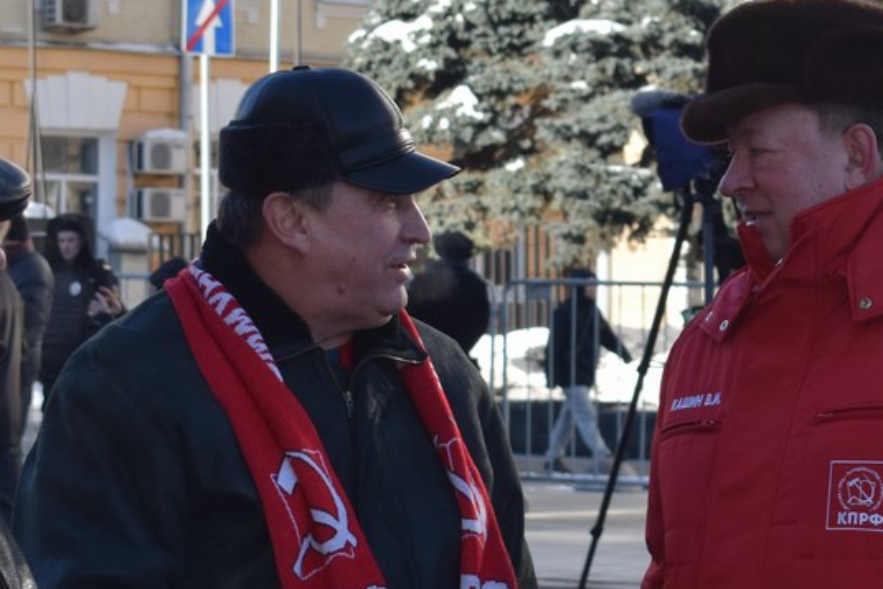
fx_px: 3875
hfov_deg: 13.0
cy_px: 473
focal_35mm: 158
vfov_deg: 8.7
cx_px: 378
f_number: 6.3
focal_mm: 55
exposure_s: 1/160
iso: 100
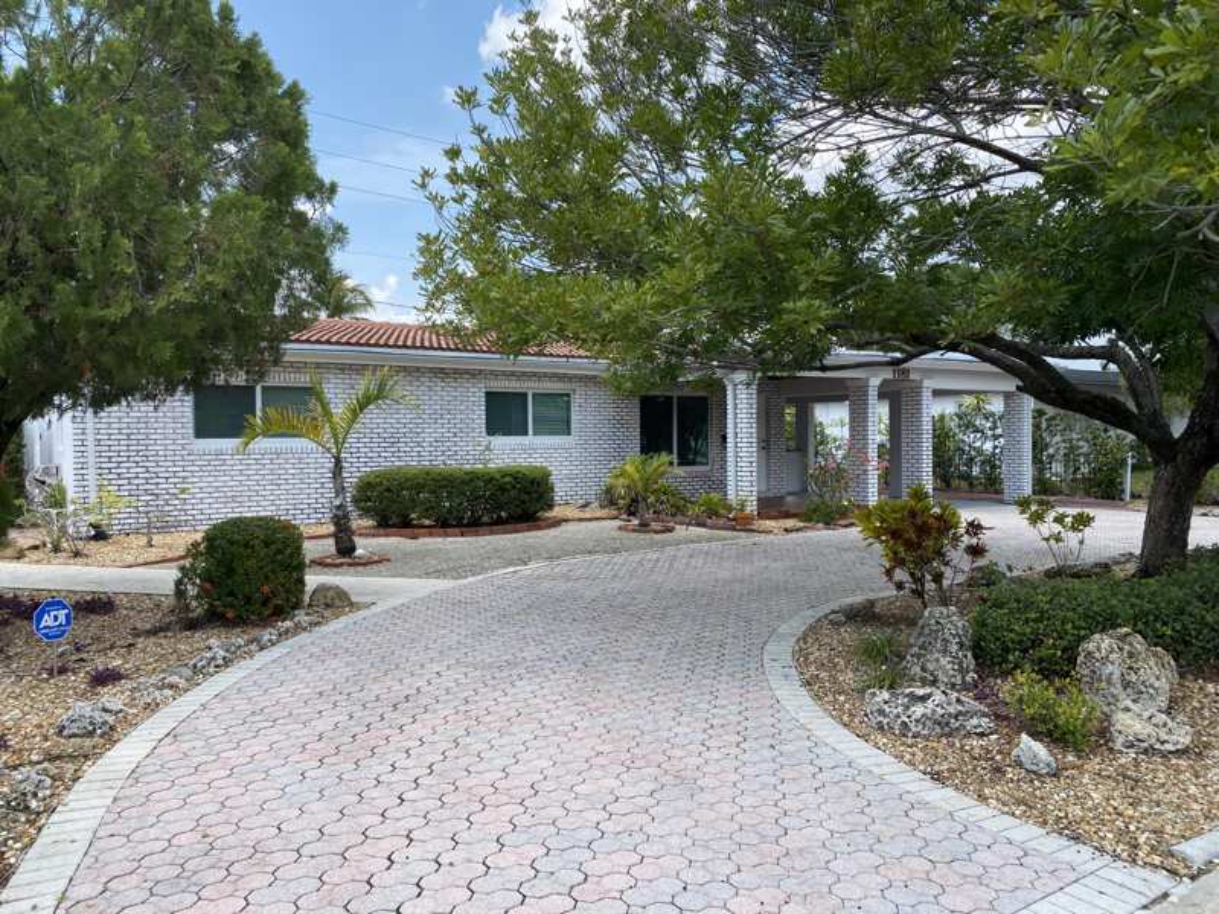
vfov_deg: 53.1
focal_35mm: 26
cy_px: 457
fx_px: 916
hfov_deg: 67.3
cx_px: 610
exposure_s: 1/1346
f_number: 1.8
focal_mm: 4.25
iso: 32
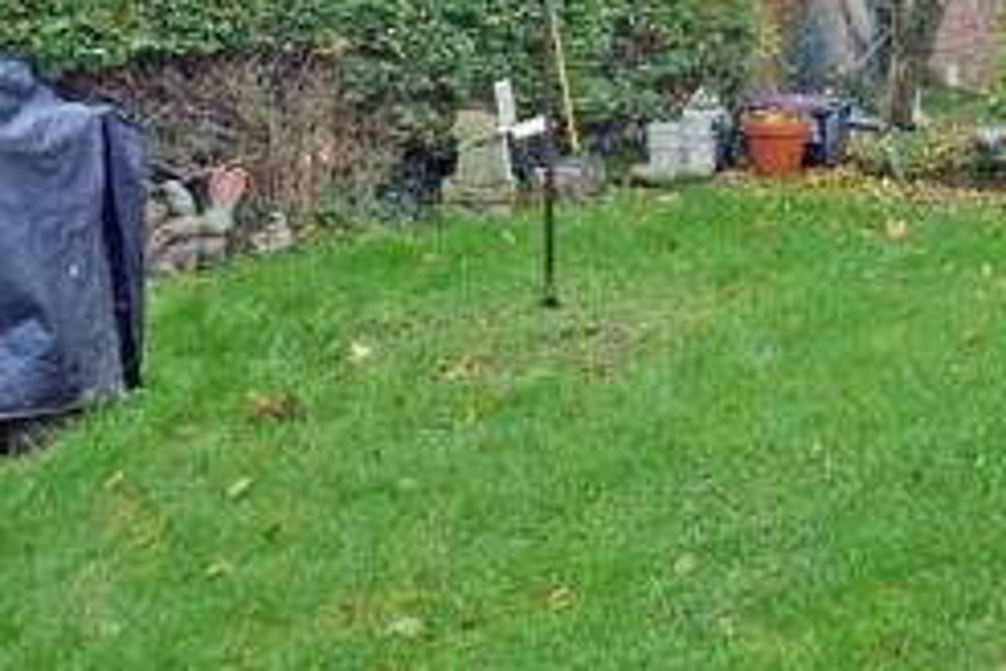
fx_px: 1118
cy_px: 35
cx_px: 1202
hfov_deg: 37.1
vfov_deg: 31.4
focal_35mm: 40
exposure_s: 1/50
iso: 400
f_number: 7.1
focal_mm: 10
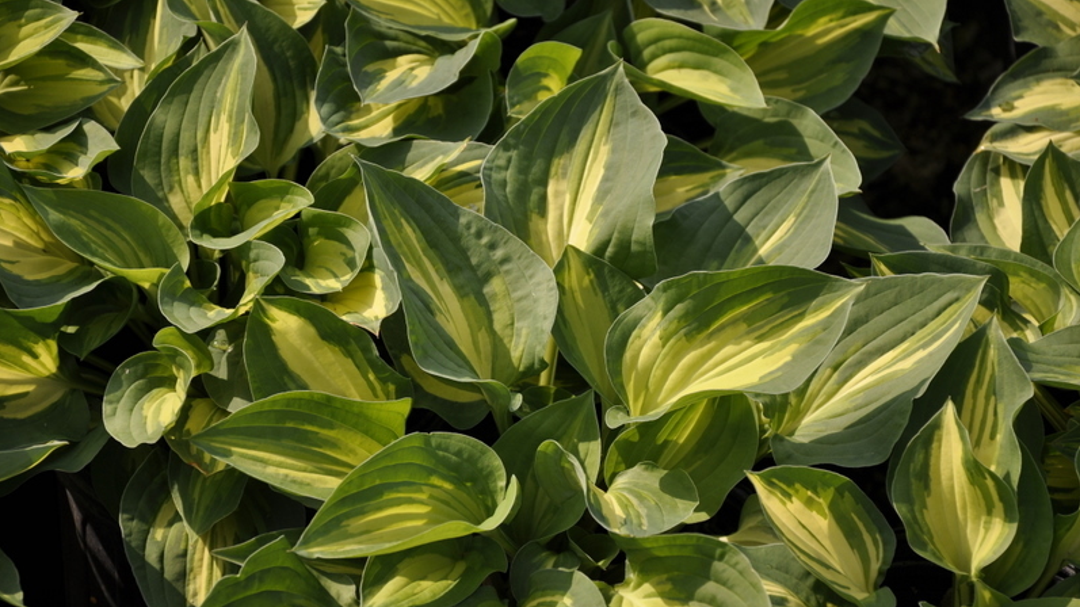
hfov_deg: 13.0
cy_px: 327
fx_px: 4739
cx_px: 539
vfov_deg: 7.3
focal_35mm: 166
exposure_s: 1/500
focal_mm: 105
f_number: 5.6
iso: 250
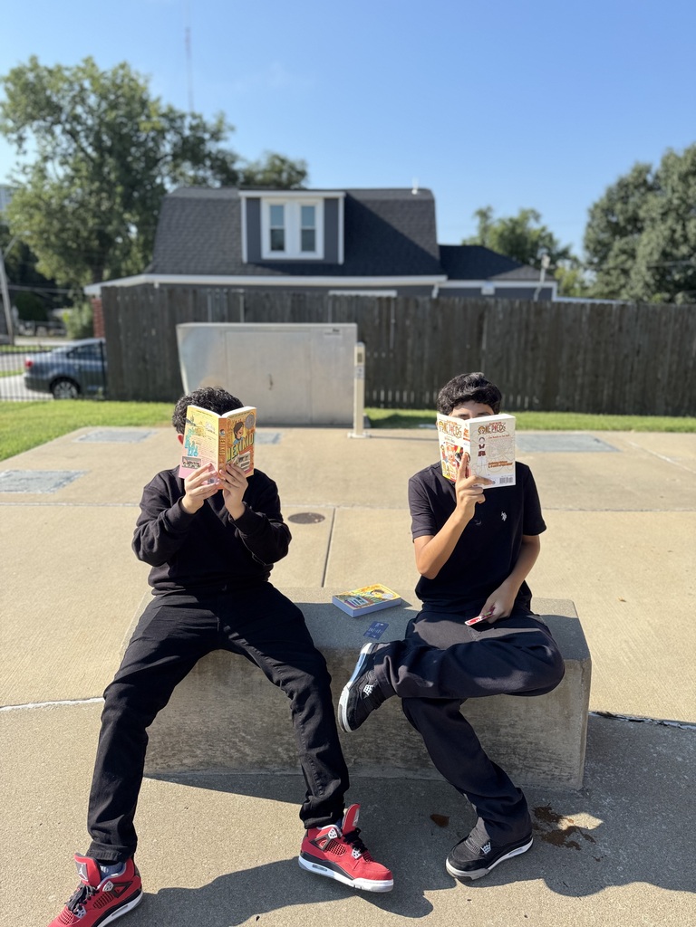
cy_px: 464
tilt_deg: -12.9
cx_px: 348
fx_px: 643
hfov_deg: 56.8
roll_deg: +0.2
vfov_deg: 71.6
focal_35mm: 24
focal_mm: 6.76
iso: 80
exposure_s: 1/4950
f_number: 1.78
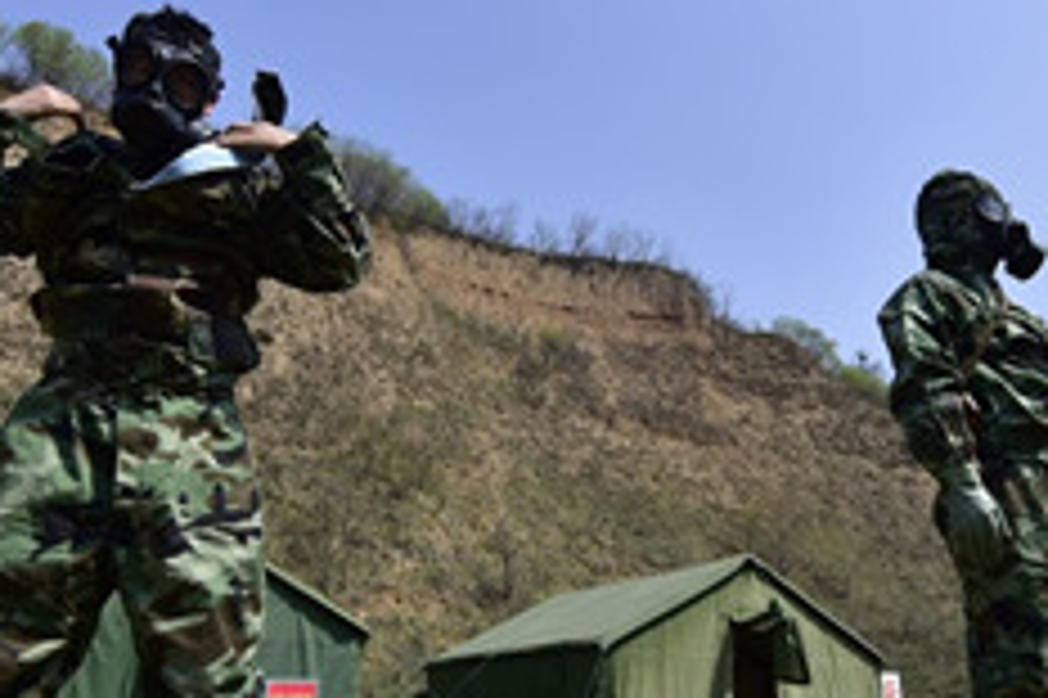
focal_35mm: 33
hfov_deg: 57.2
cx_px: 571
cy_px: 369
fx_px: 960
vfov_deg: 39.9
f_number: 14
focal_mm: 14
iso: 320
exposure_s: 1/320
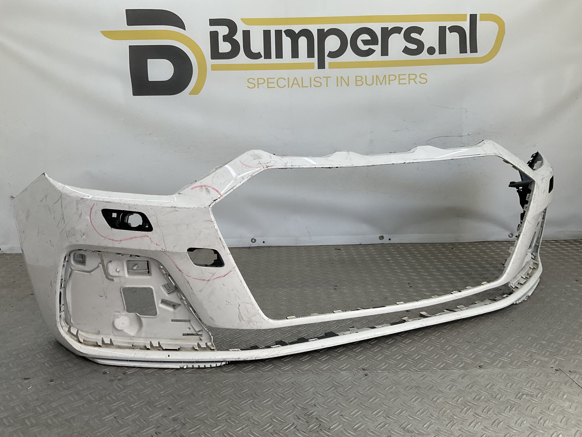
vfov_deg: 48.2
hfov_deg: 61.7
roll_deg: +2.3
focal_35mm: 29
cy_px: 218
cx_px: 291
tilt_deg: -9.6
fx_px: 488
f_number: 1.8
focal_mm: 3
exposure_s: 1/324
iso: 16
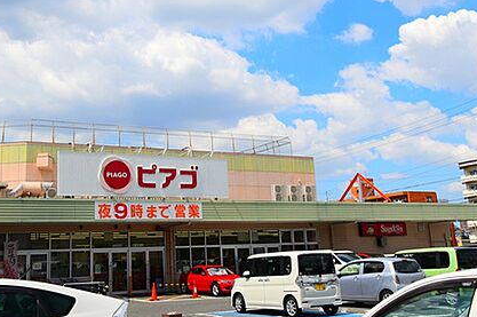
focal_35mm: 44
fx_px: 579
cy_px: 113
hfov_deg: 44.3
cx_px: 169
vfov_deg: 30.4
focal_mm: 19
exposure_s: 1/400
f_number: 10
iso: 100
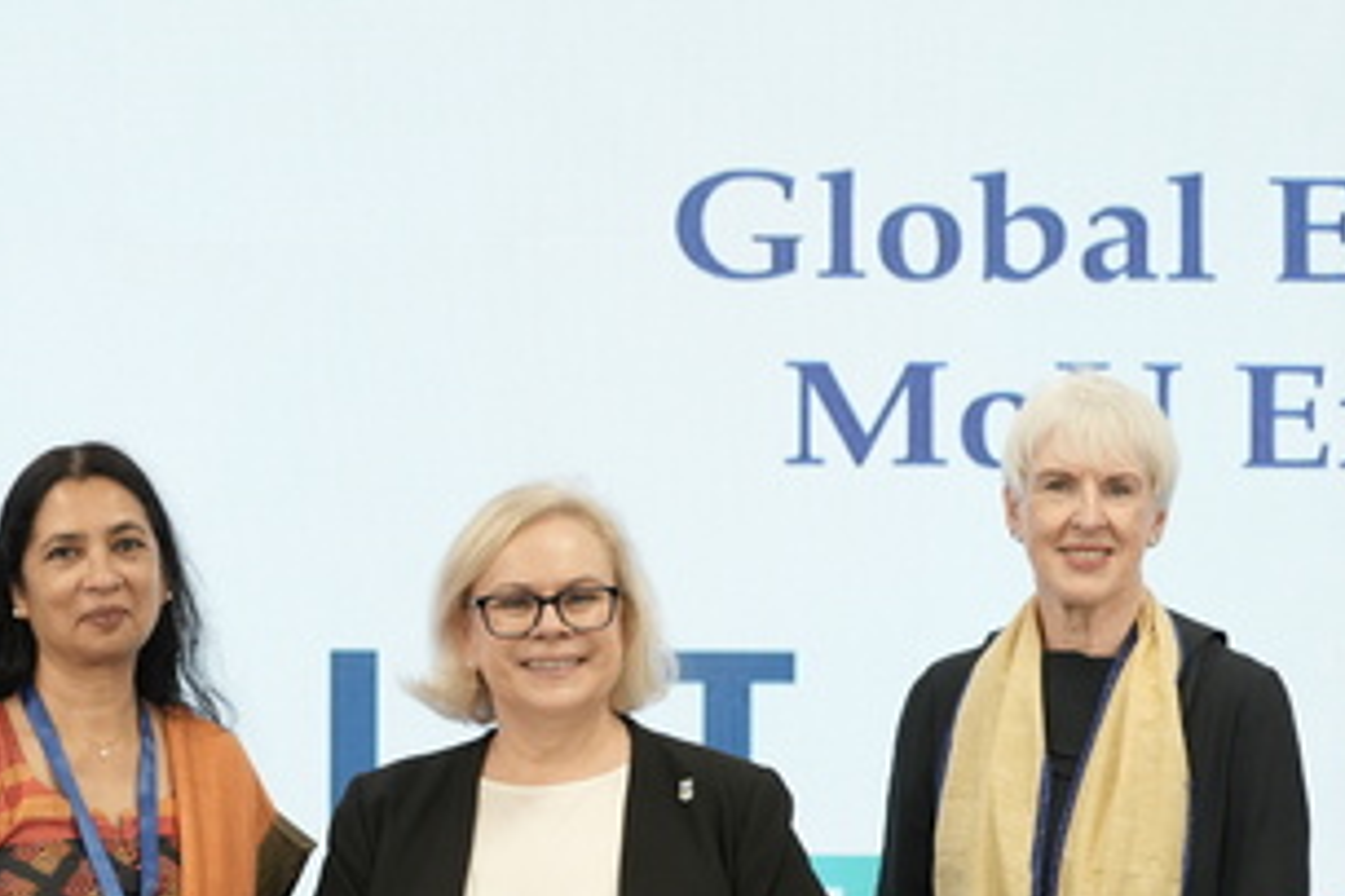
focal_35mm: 123
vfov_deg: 11.0
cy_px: 958
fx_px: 4593
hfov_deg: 16.6
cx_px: 366
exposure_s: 1/400
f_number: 2.8
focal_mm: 50
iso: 1000
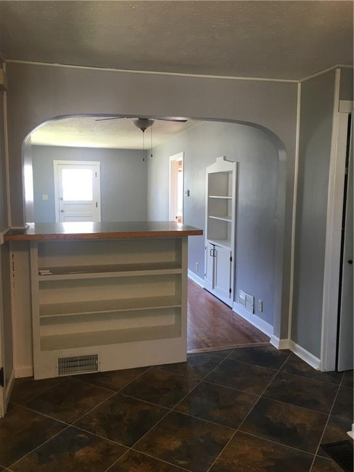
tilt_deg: -6.5
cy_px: 236
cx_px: 177
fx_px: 395
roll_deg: -0.9
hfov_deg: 48.2
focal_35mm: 29
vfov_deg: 61.7
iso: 80
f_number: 2.2
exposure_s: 1/30
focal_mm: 4.15
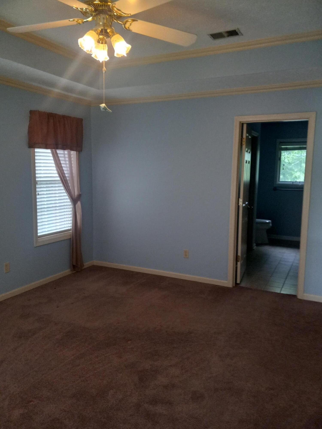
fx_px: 335
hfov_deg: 51.4
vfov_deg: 65.3
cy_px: 214
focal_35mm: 27
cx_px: 161
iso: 250
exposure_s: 1/40
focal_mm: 3.94
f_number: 1.8
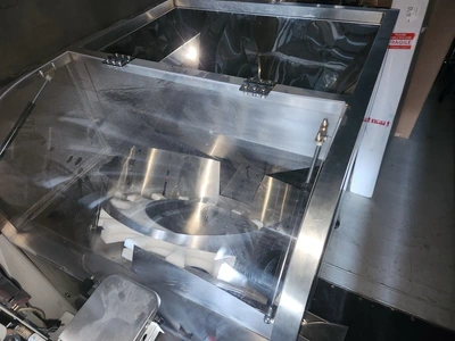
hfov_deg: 73.9
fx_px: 302
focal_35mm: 23
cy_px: 170
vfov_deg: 58.9
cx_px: 228
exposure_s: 1/8
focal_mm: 5.4
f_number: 1.8
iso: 320
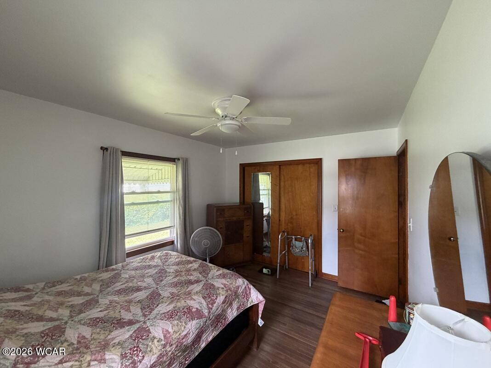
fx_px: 199
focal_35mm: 14
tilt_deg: -1.0
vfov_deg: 85.7
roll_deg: +0.1
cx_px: 246
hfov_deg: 102.1
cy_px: 184
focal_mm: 2.22
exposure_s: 1/79
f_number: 2.2
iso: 320
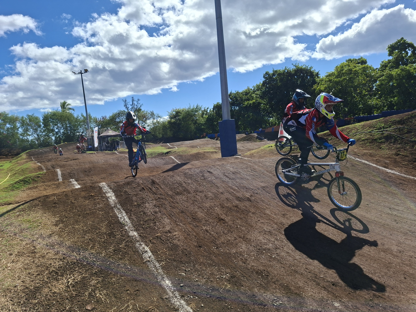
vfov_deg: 58.9
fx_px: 276
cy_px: 156
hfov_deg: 73.9
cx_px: 208
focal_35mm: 23
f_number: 1.8
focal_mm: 5.54
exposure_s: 1/3817
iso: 50
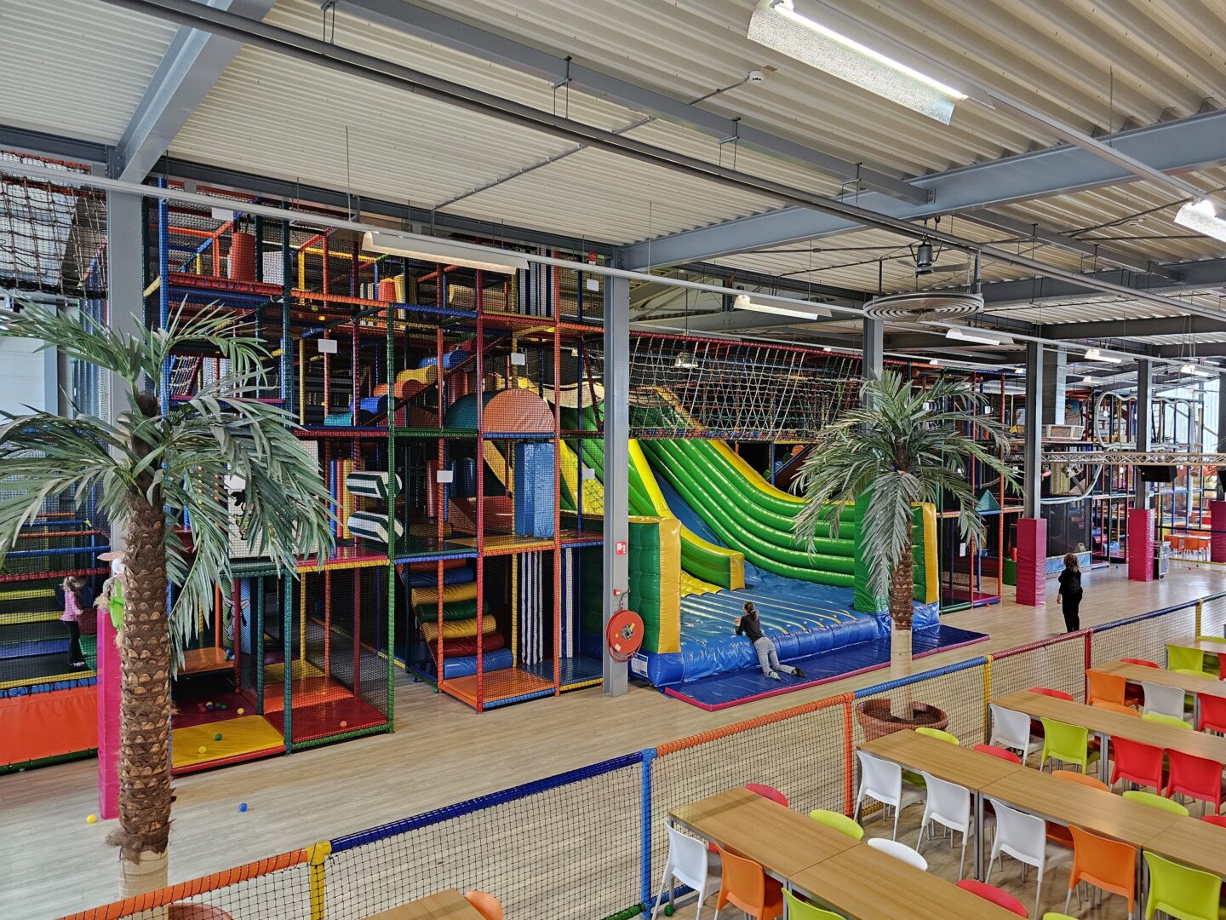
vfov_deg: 58.9
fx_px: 815
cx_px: 613
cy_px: 460
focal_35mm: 23
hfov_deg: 73.9
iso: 400
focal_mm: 6.3
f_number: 1.7
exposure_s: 1/100
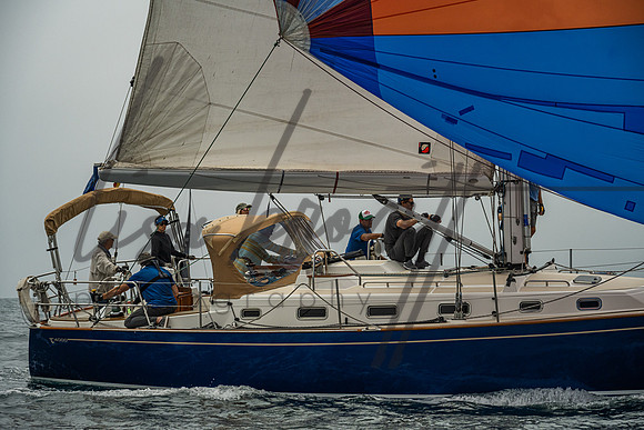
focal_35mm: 102
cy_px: 215
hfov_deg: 20.1
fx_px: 1818
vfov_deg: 13.5
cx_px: 317
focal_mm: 99
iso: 400
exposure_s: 1/4000
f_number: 6.3
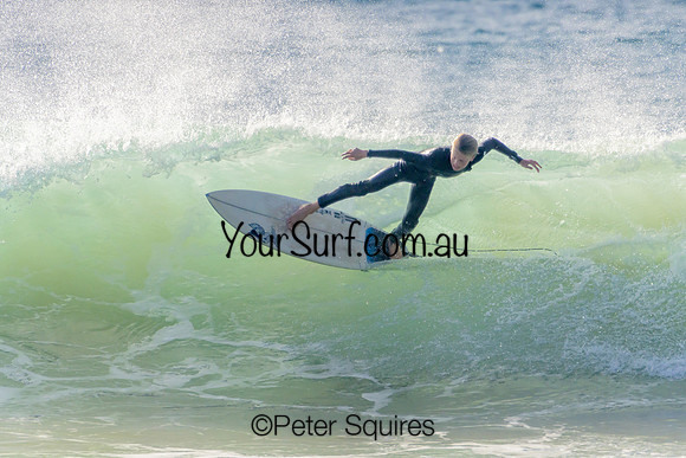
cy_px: 229
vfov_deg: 1.8
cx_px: 343
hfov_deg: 2.7
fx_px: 14294
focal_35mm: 750
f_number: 11
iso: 800
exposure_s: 1/2000
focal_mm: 750
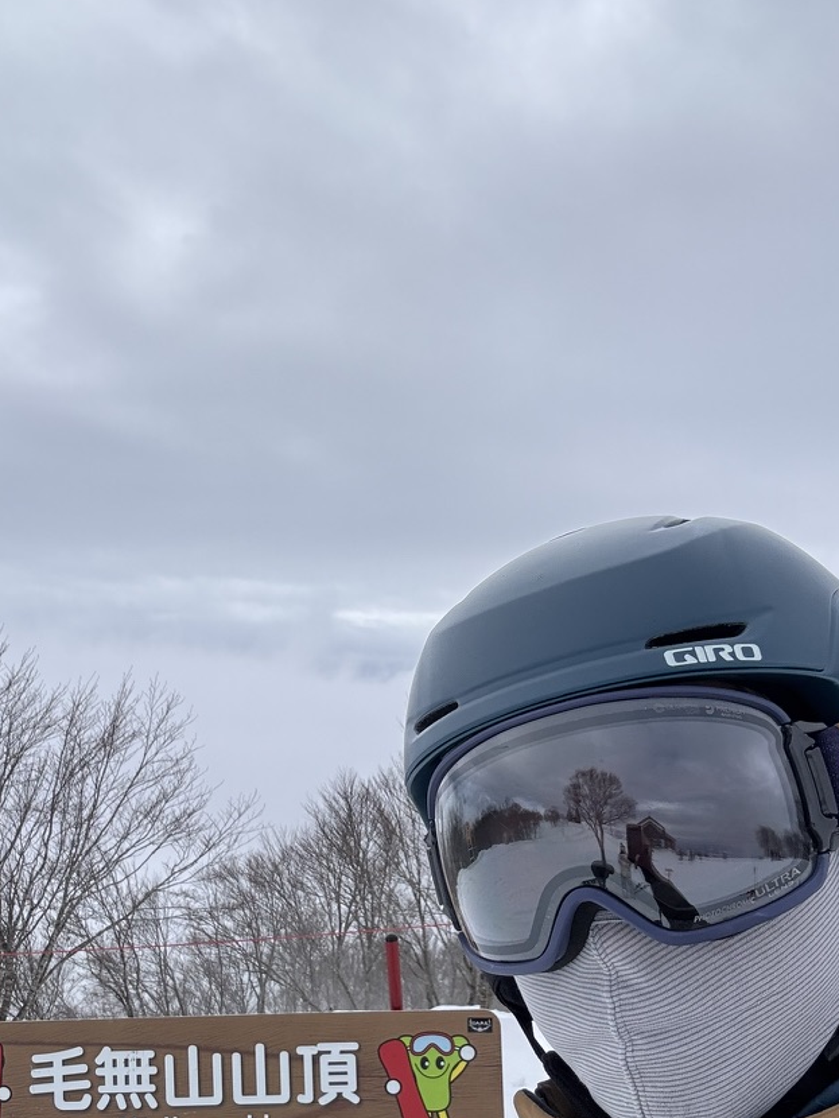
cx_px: 358
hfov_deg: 38.6
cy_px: 680
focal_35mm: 37
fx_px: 1195
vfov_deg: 49.8
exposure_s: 1/1634
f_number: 1.9
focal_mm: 2.69
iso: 25
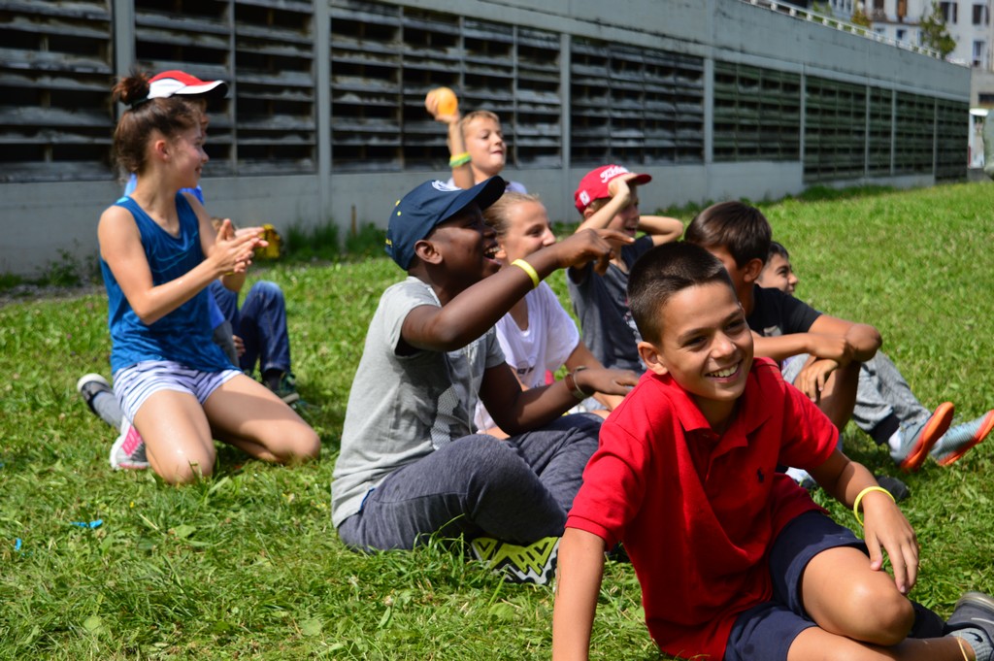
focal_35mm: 60
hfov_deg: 33.4
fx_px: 1655
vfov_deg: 22.6
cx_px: 497
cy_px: 330
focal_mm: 40
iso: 100
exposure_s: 1/320
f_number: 4.8
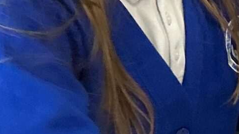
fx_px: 1065
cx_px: 451
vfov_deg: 7.2
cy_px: 157
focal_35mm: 168
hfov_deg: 11.7
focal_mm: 3
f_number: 1.8
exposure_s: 1/60
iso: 100
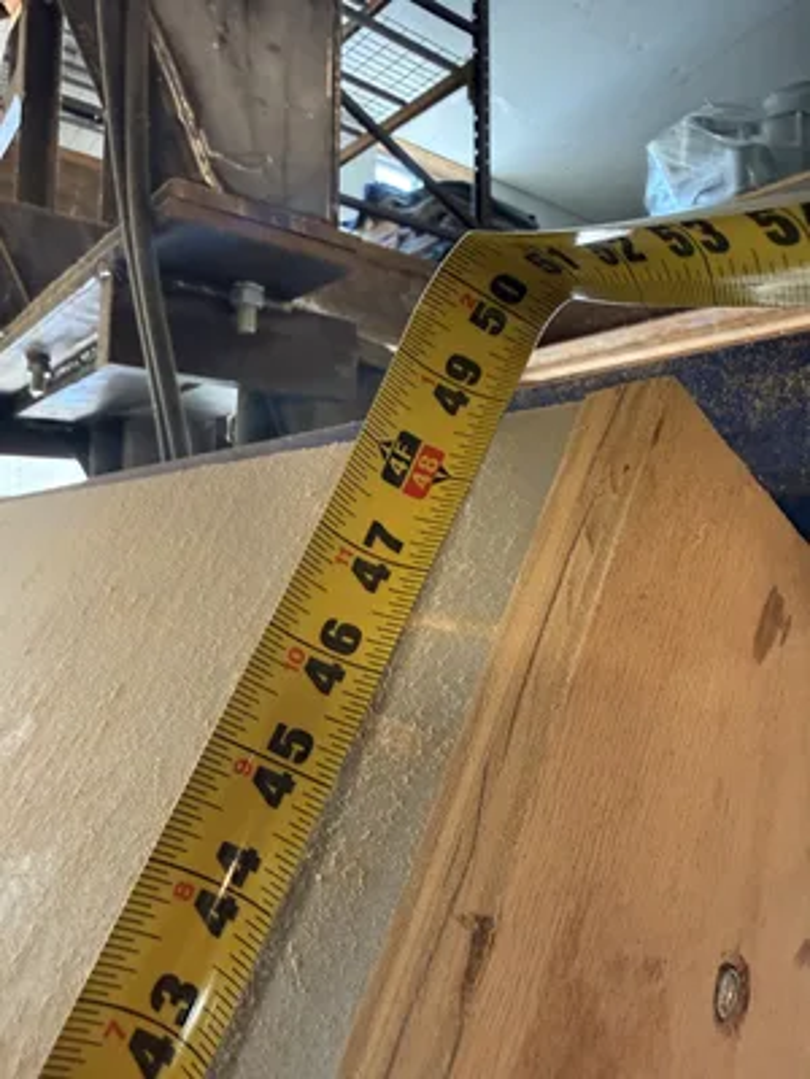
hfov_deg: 56.8
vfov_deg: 71.6
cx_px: 405
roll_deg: -1.9
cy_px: 540
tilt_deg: +4.1
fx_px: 749
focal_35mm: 24
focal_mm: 2.22
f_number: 2.2
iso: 400
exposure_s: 1/59
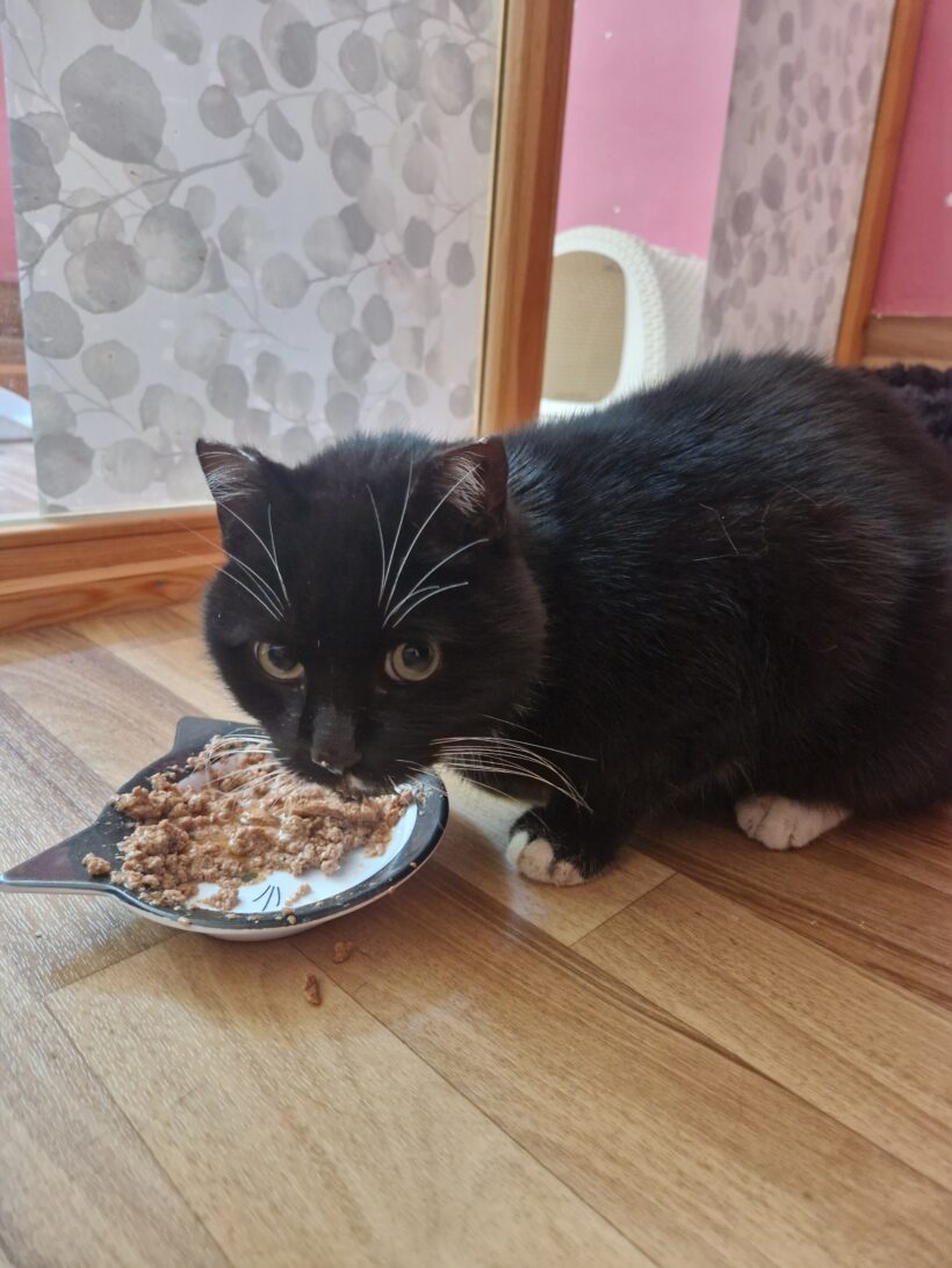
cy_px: 634
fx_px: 843
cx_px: 476
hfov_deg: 58.9
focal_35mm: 23
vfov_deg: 73.9
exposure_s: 1/25
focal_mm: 5.4
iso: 640
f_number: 1.8
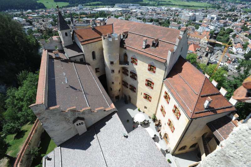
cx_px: 126
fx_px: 118
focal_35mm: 17
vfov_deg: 70.3
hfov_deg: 93.3
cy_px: 84
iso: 200
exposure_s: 1/320
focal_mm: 17
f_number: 9
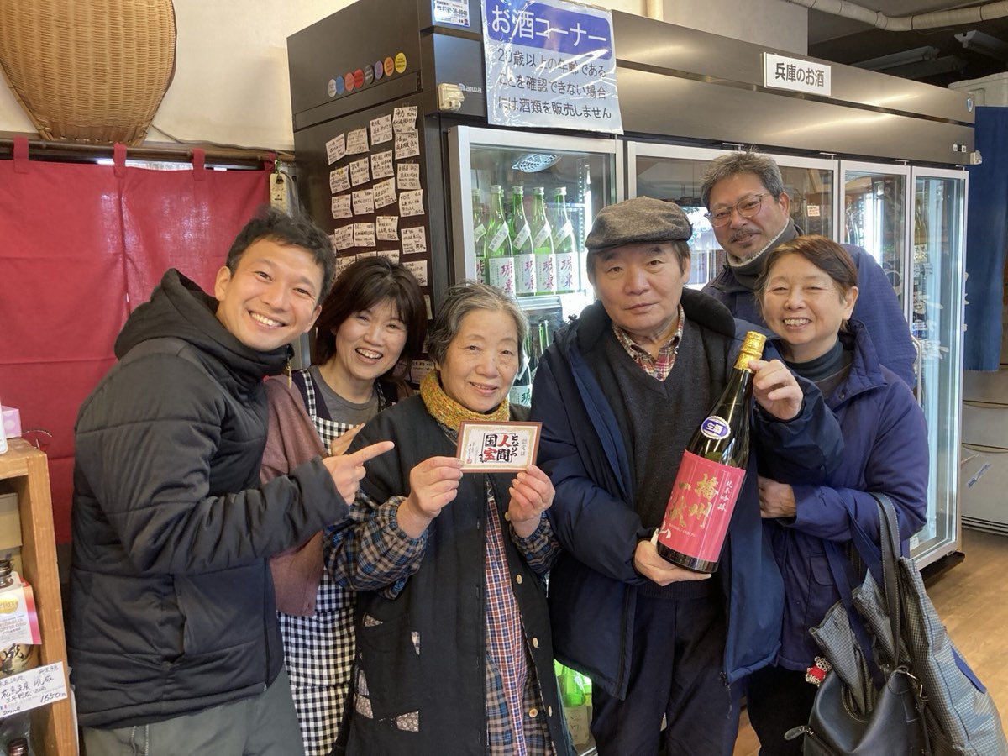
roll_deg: +2.1
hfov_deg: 63.4
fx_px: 815
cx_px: 504
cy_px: 378
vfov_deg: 49.7
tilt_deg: -7.7
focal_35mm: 28
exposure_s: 1/60
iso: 200
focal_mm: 3.99
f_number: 1.8
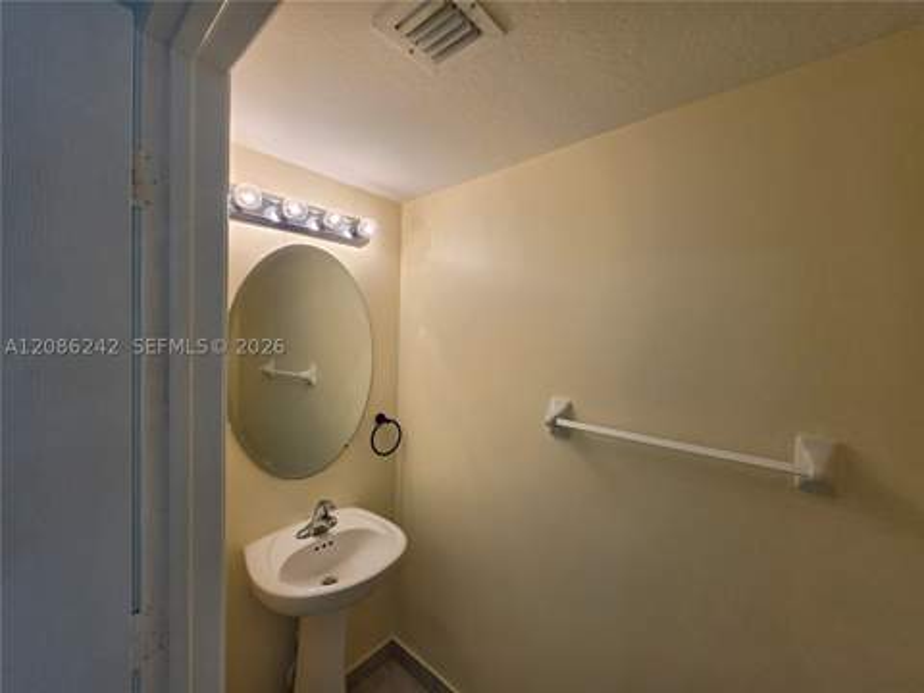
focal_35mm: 13
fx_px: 347
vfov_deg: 89.9
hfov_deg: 106.2
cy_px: 346
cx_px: 462
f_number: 1.9
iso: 50
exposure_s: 1/120
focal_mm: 2.2
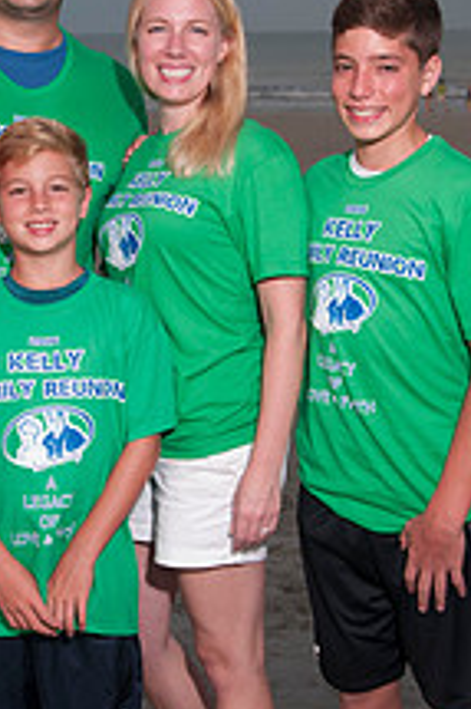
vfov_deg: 21.7
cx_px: 120
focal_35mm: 94
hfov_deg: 14.5
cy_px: 326
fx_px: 1848
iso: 100
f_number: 5.6
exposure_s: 1/160
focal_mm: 30
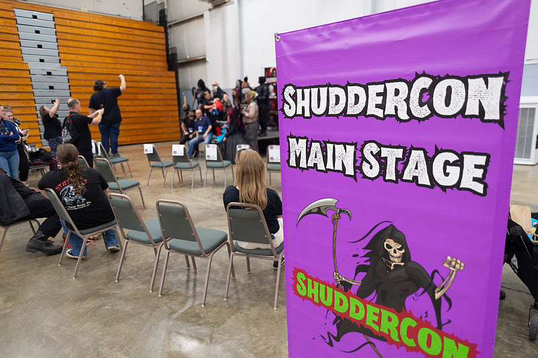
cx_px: 269
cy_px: 179
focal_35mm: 24
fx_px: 358
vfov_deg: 53.1
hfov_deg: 73.8
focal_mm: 24
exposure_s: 1/60
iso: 1600
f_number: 2.8
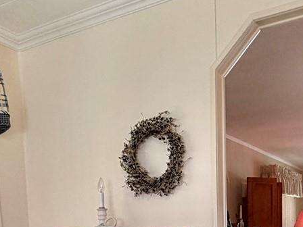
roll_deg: +3.4
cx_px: 150
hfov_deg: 38.2
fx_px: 438
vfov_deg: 25.9
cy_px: 274
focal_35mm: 50
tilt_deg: -3.9
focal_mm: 2.22
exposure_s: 1/120
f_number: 2.2
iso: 250
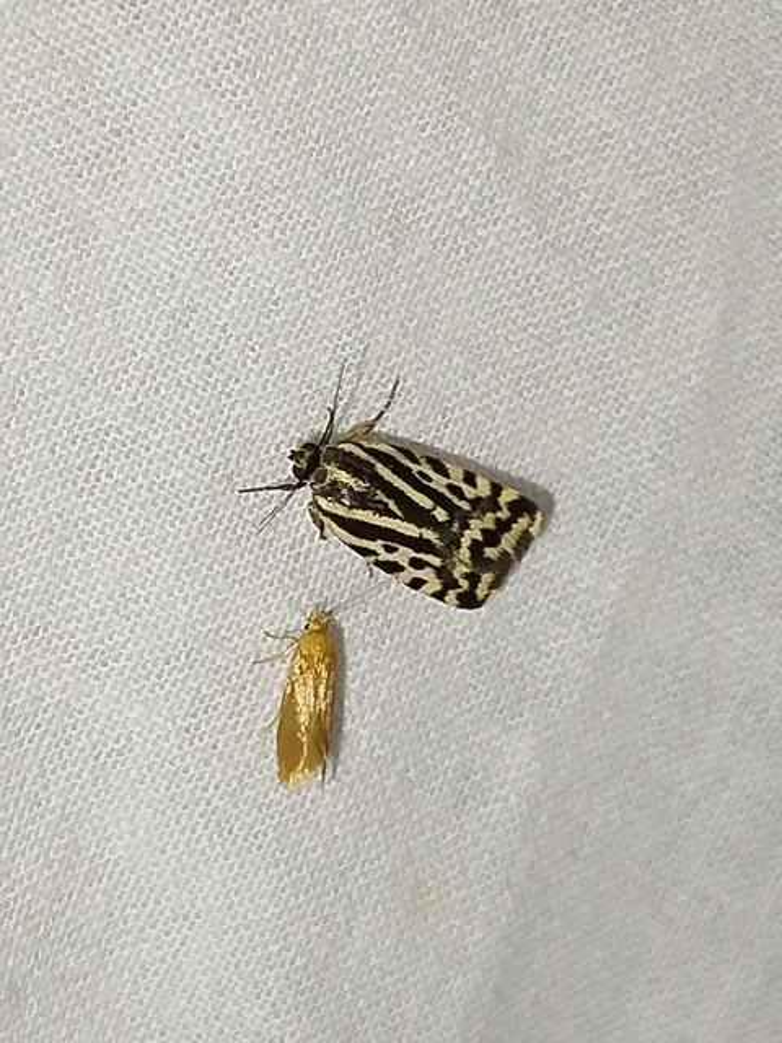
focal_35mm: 110
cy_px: 522
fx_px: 3313
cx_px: 391
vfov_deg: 17.9
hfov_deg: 13.5
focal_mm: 5.31
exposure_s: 1/50
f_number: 1.7
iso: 100
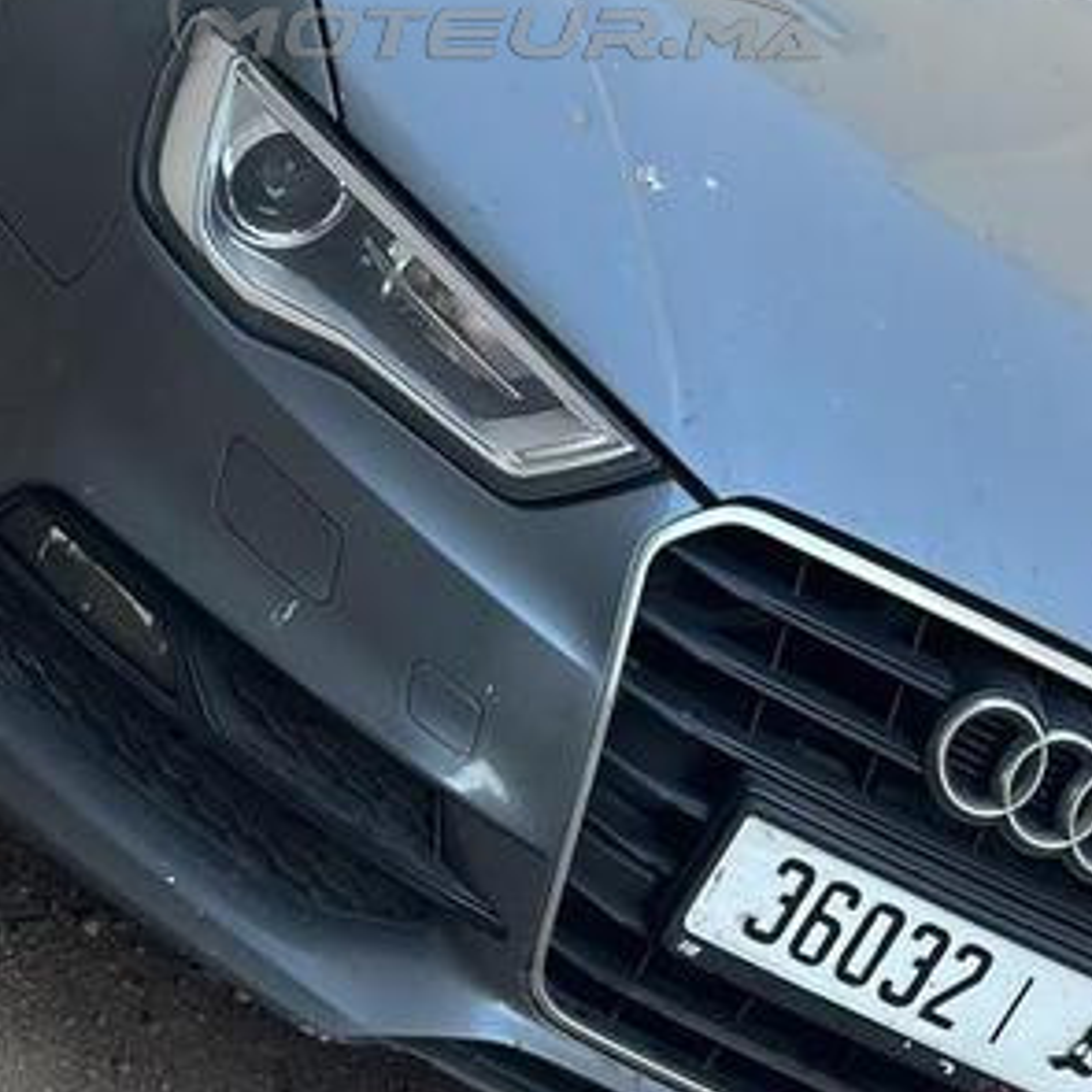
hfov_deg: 14.0
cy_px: -17
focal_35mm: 125
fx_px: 4461
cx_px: 492
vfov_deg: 13.7
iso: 125
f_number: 1.78
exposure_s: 1/74
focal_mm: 6.86
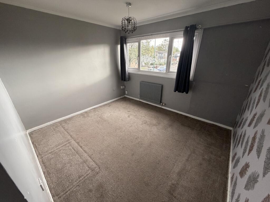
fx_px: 109
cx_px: 135
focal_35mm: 14
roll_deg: +1.3
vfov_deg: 85.7
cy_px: 101
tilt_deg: -21.8
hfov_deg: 102.1
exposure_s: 1/121
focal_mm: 2.22
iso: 320
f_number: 2.2
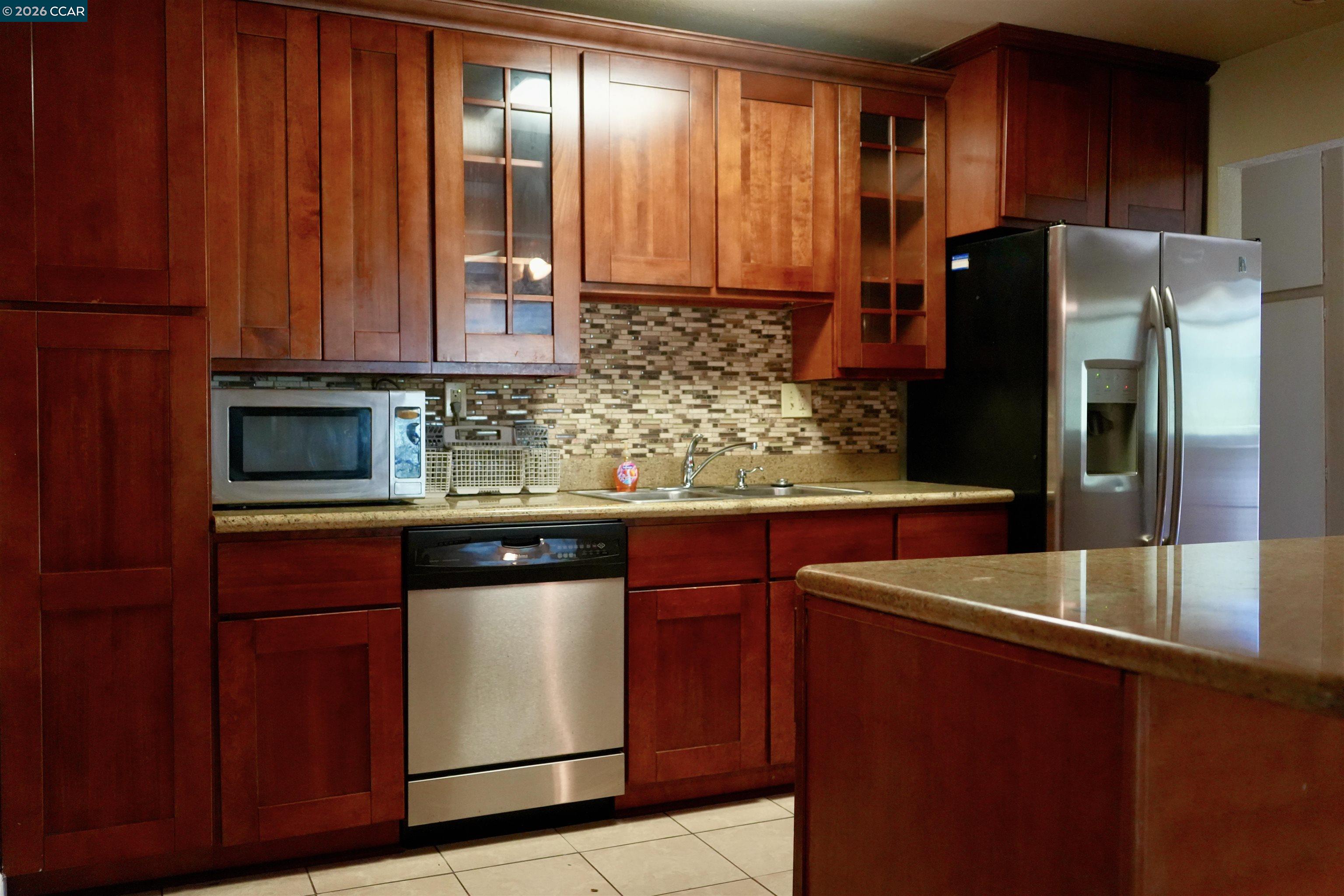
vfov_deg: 43.6
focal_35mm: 30
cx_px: 672
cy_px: 448
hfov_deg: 61.9
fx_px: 1120
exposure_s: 1/160
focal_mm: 30
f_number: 3.5
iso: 6400
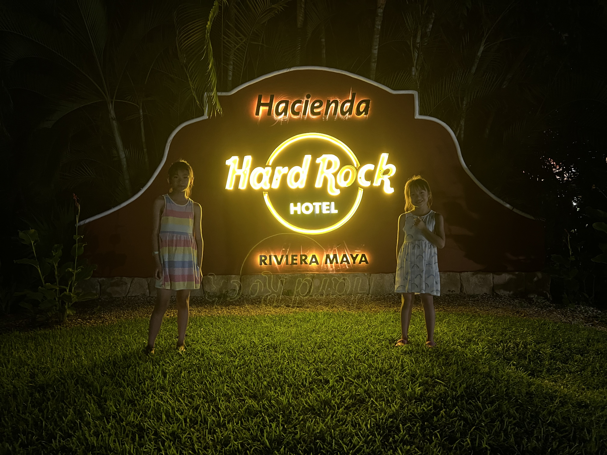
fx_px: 456
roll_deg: +0.7
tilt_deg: +0.4
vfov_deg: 53.1
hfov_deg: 67.3
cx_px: 304
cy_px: 228
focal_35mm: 26
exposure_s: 1/24
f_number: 1.5
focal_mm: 5.7
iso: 800
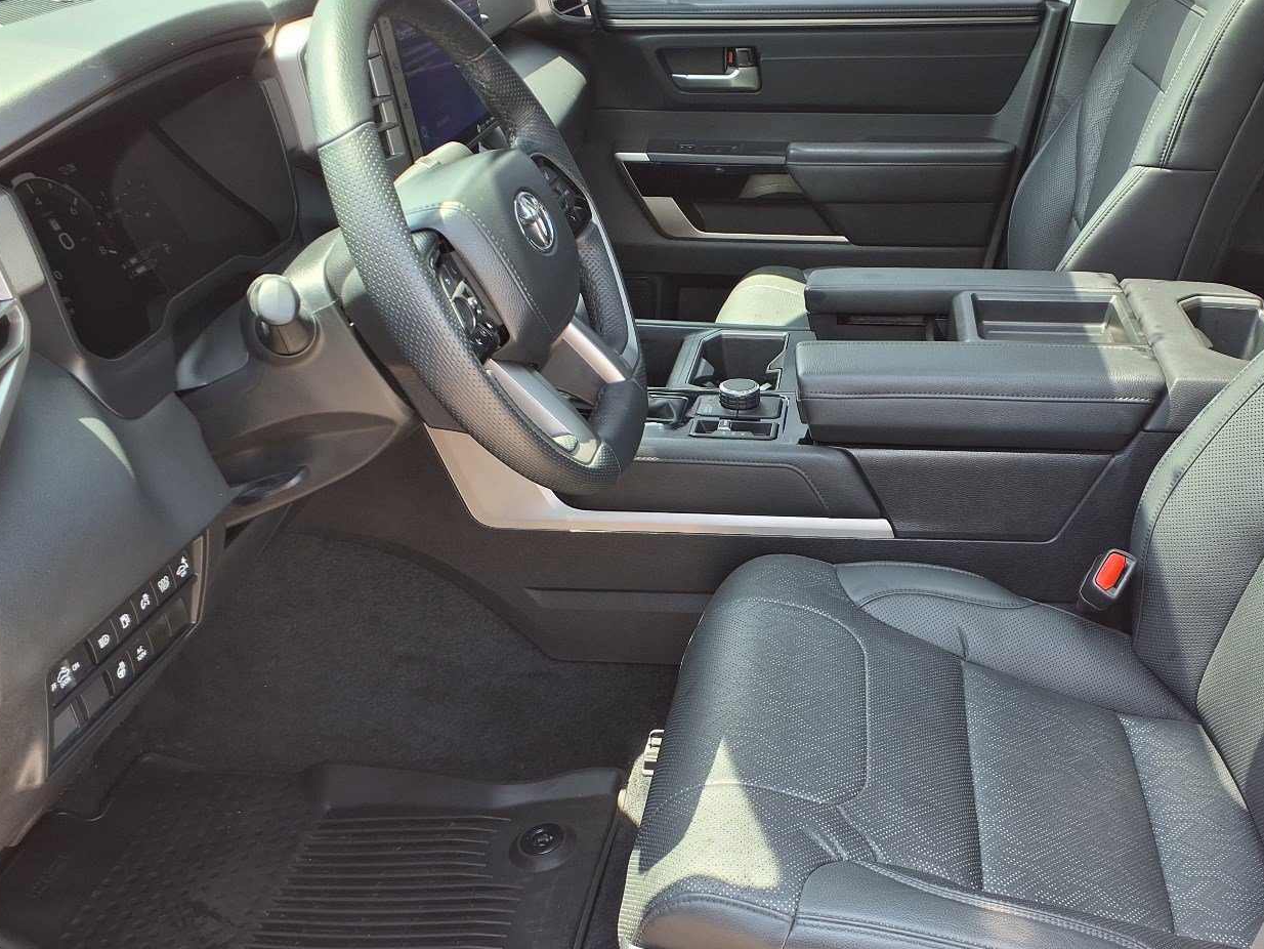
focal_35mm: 35
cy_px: 547
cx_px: 755
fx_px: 1278
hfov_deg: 52.3
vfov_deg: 40.6
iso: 40
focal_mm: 3.58
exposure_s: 1/120
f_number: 1.9
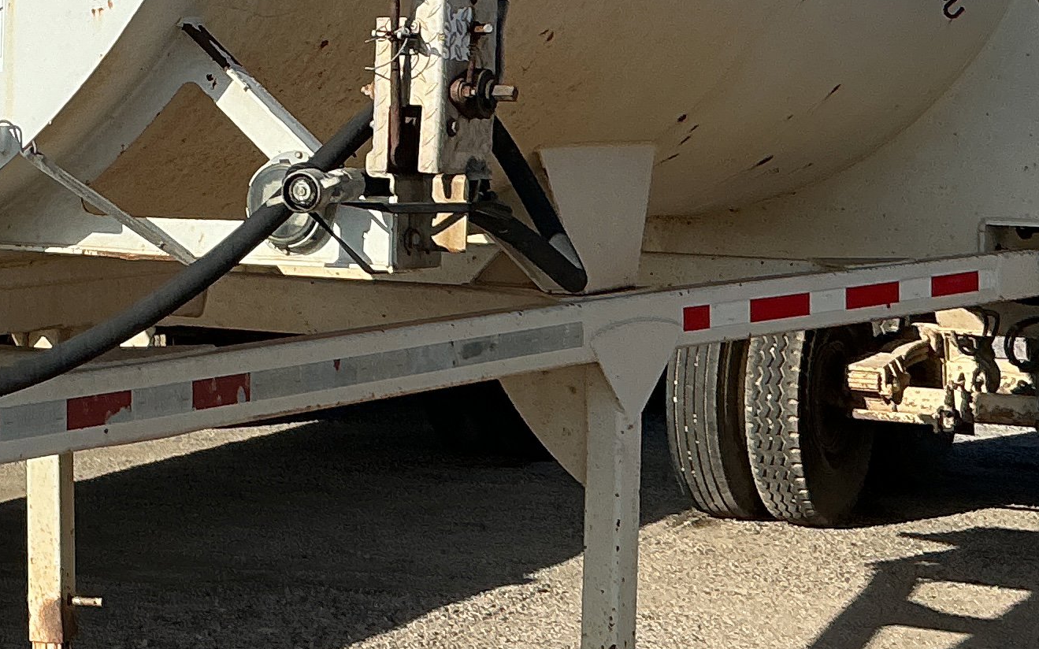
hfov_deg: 21.9
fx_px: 2661
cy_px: 2
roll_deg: +0.9
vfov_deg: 13.7
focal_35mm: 94
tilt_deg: +1.6
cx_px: 234
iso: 25
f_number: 1.8
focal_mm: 3
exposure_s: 1/2959
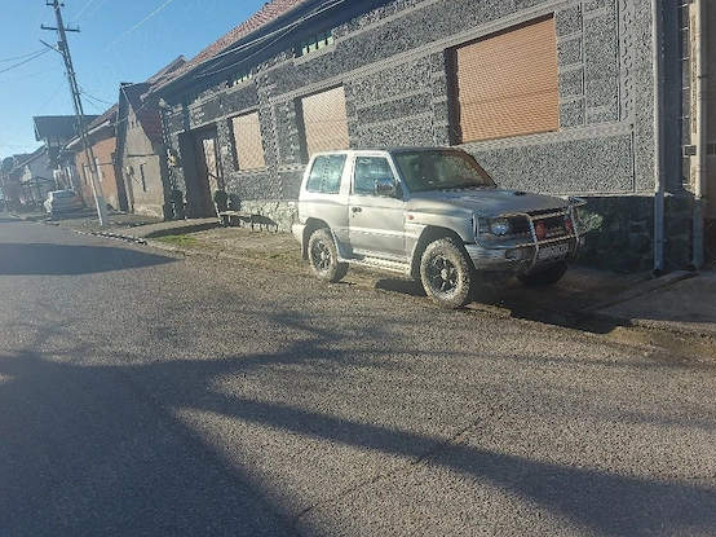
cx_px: 386
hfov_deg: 67.2
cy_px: 260
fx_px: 538
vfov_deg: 53.0
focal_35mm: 26
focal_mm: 5.23
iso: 32
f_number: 1.8
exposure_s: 1/833
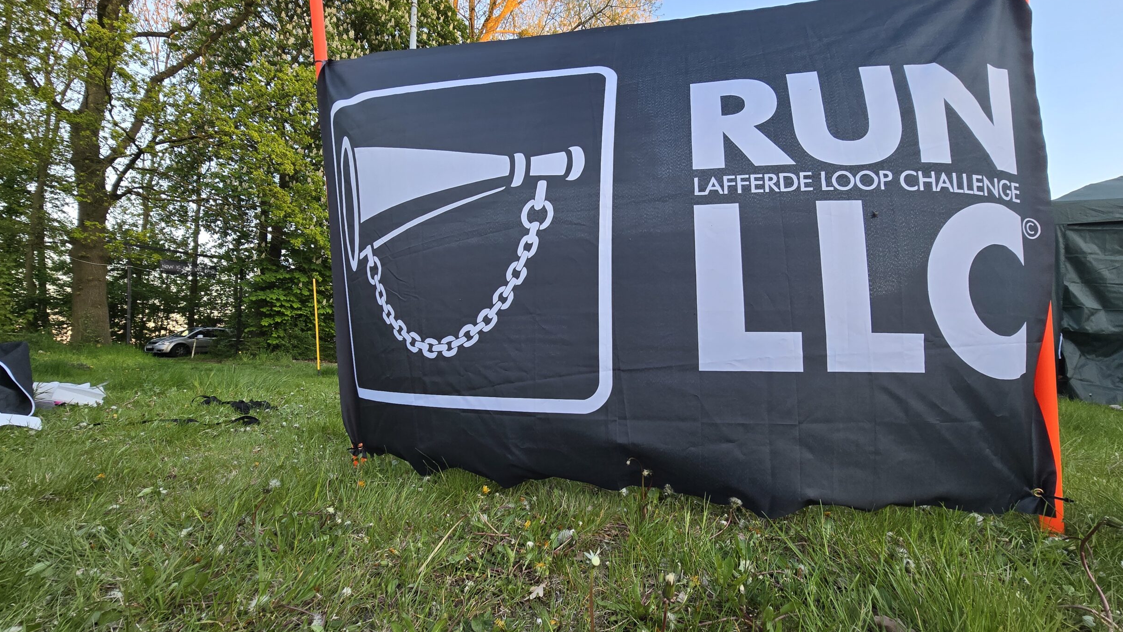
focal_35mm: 15
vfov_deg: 70.5
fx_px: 447
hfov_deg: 103.0
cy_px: 321
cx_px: 571
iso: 64
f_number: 2.2
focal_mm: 2.2
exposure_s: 1/100
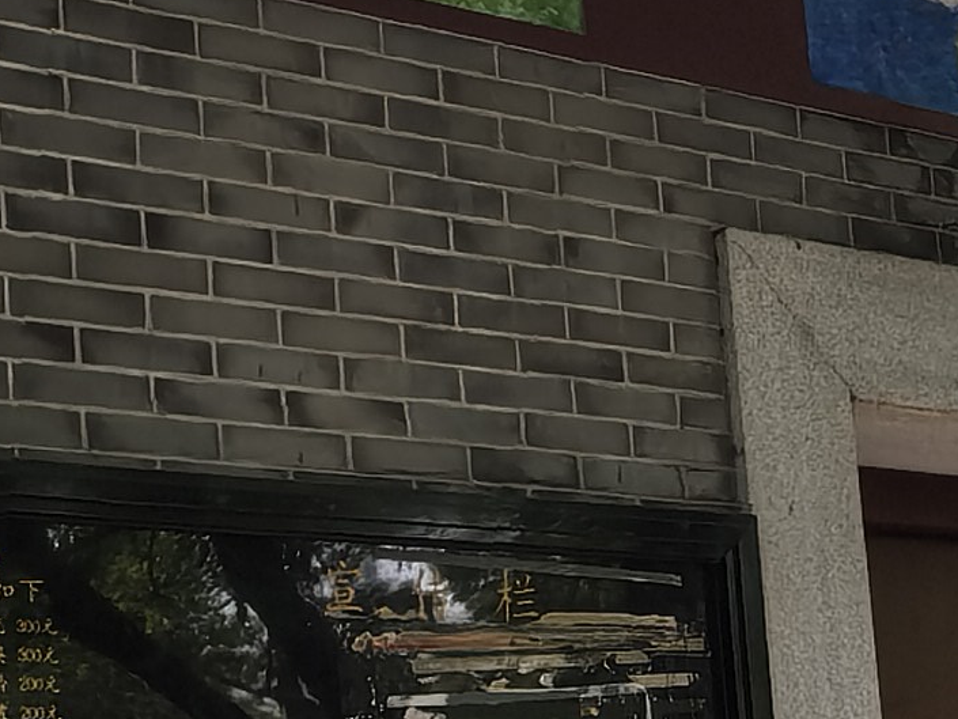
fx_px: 2574
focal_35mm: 93
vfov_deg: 15.8
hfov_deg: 21.1
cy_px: 591
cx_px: 529
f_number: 2.2
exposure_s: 1/526
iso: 50
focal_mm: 1.95
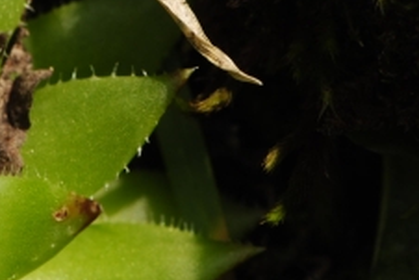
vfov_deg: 3.0
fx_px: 5261
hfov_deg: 4.6
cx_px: 89
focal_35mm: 452
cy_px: -17
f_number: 9
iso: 100
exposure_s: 1/200
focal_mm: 85
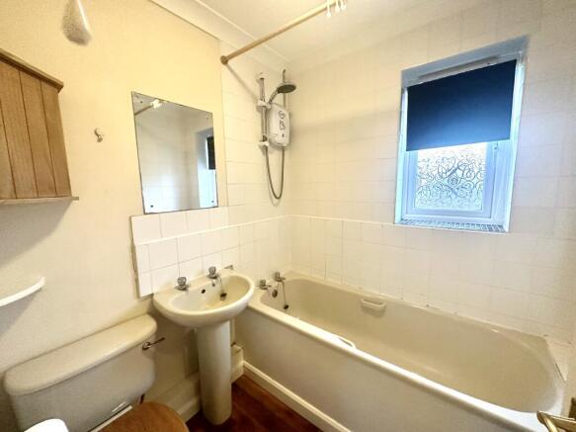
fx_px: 233
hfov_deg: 102.1
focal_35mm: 14
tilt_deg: -7.9
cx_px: 288
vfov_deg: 85.7
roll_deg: +1.0
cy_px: 216
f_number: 2.2
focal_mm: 2.22
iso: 500
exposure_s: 1/50
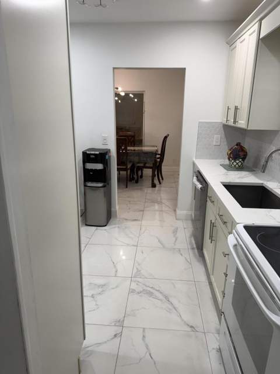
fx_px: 259
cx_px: 140
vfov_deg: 71.6
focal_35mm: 24
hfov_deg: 56.8
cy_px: 187
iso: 100
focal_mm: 6.76
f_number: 1.78
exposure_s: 1/120
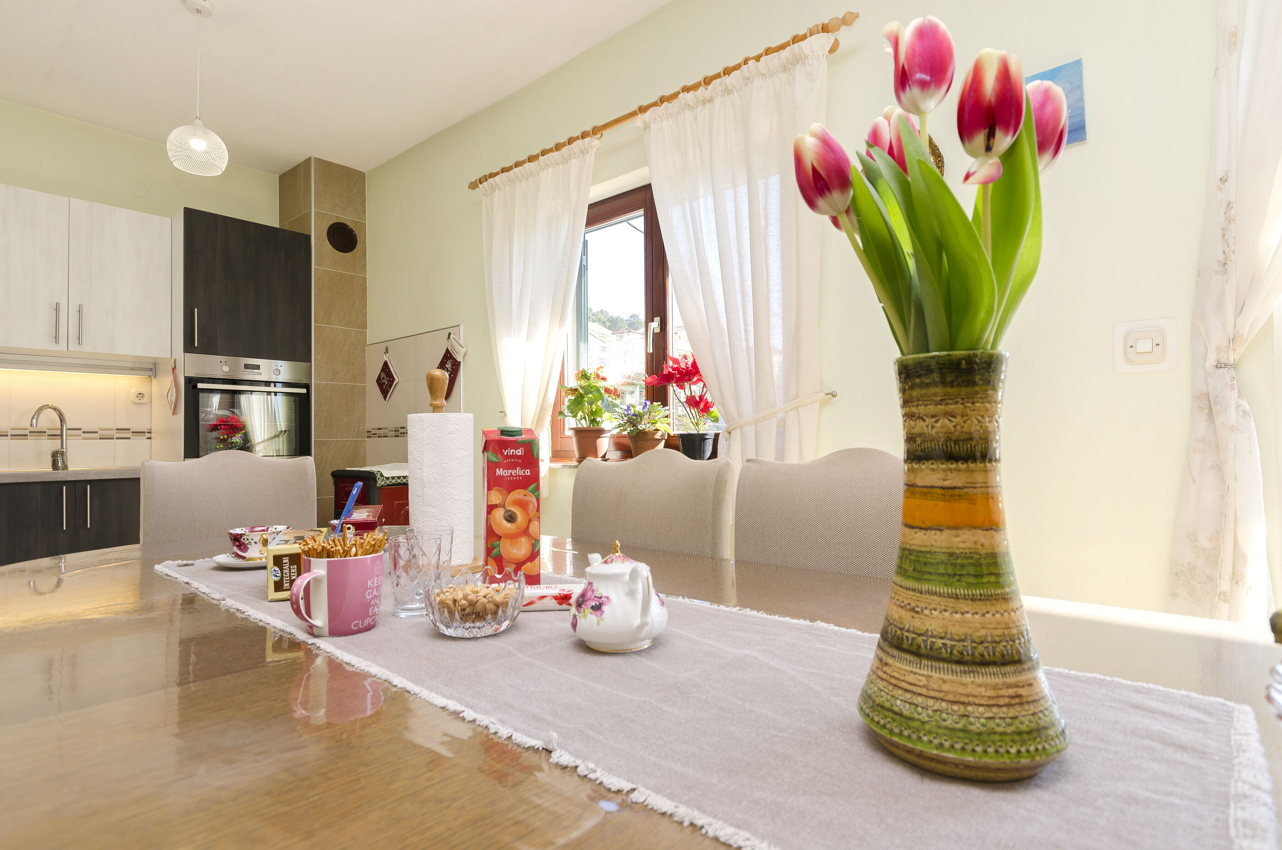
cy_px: 425
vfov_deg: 67.2
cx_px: 641
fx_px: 640
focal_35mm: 18
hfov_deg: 90.1
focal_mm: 12
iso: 100
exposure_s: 1/30
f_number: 7.1
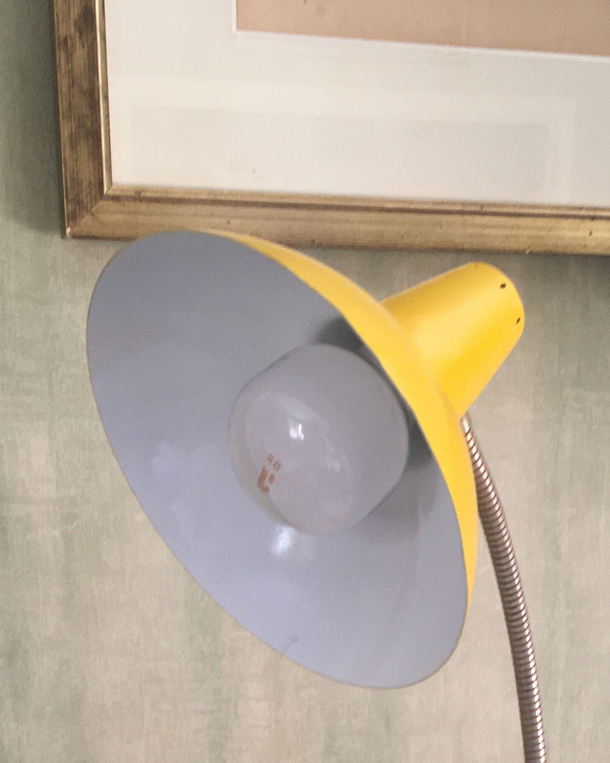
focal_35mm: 63
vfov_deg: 27.5
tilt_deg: -17.8
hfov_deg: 24.2
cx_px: 312
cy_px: 839
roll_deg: +0.8
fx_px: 1422
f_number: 2.2
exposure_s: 1/33
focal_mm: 4.15
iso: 80
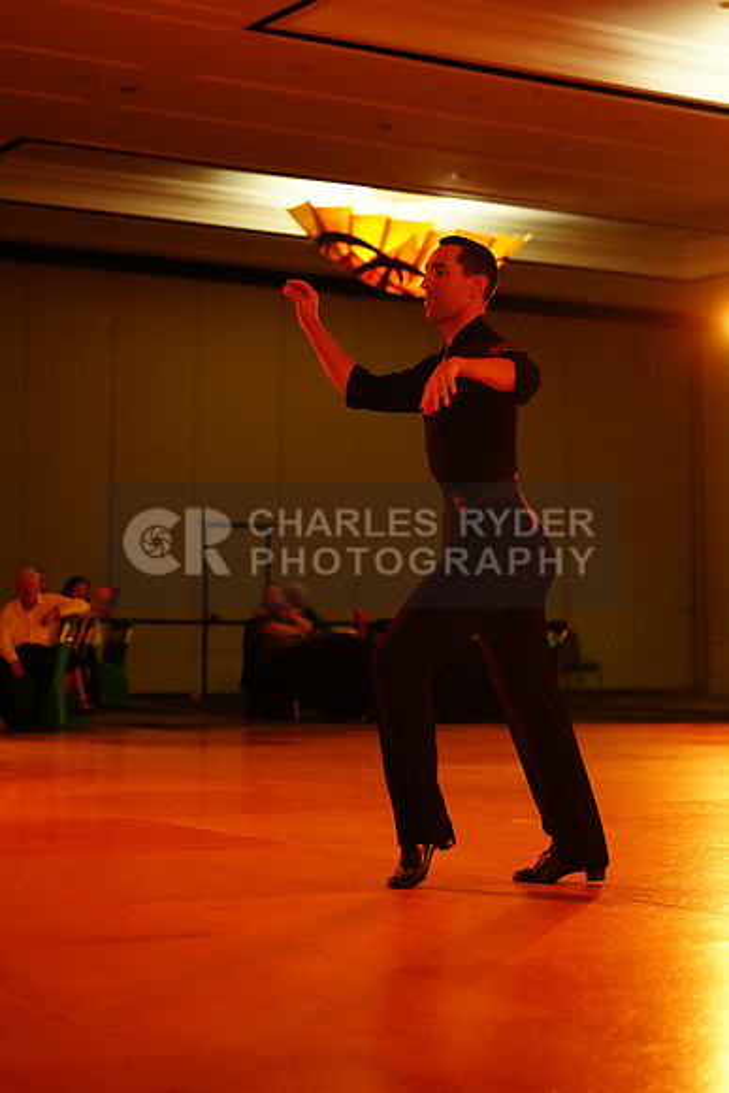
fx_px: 2125
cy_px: 546
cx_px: 364
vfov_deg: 28.8
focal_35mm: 70
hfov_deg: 19.5
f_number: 2.8
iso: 6400
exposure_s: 1/400
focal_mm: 70
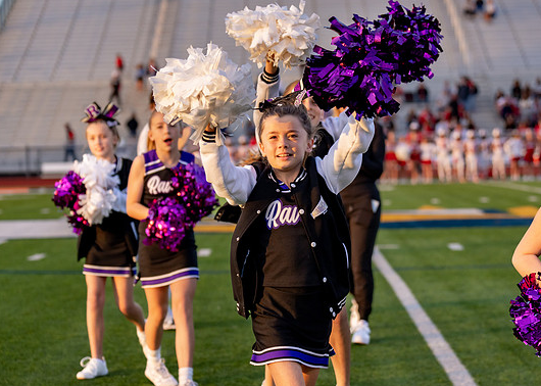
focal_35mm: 103
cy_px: 205
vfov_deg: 13.9
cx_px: 290
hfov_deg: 19.4
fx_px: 1582
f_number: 2.8
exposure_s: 1/1600
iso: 500
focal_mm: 70
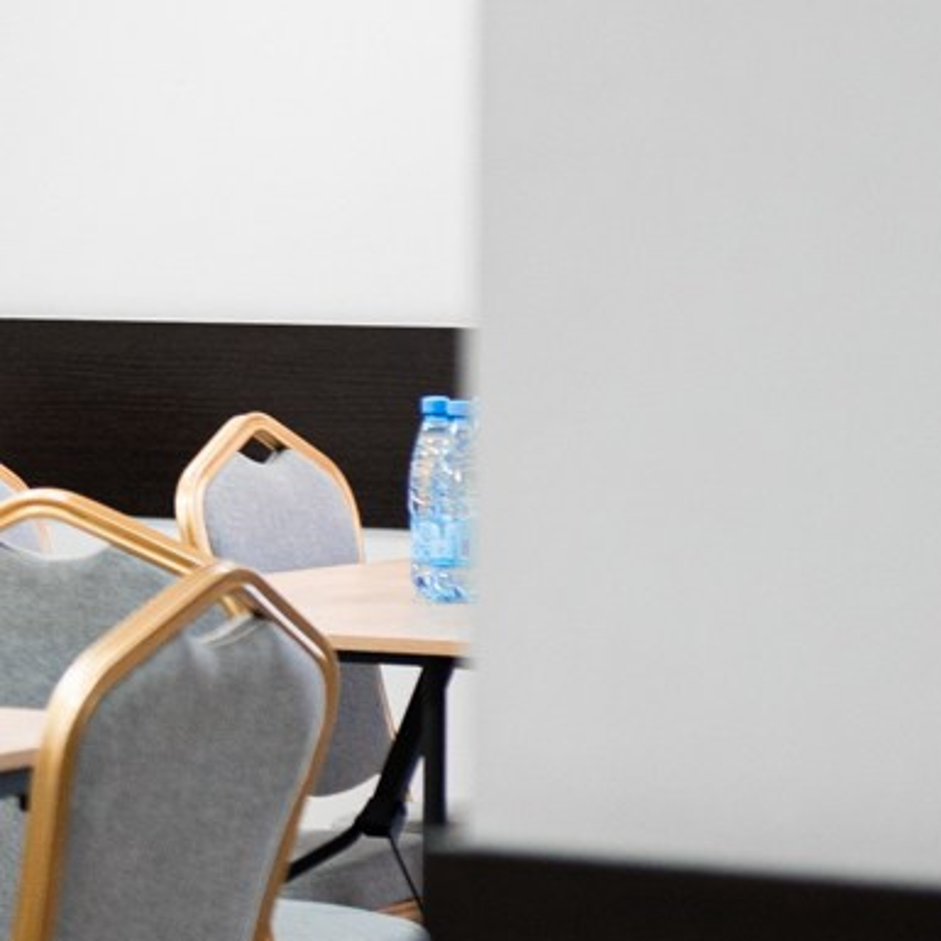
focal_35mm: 189
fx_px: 5813
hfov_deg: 8.5
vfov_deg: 9.2
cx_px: -1232
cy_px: 275
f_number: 2.2
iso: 500
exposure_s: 1/125
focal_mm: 35
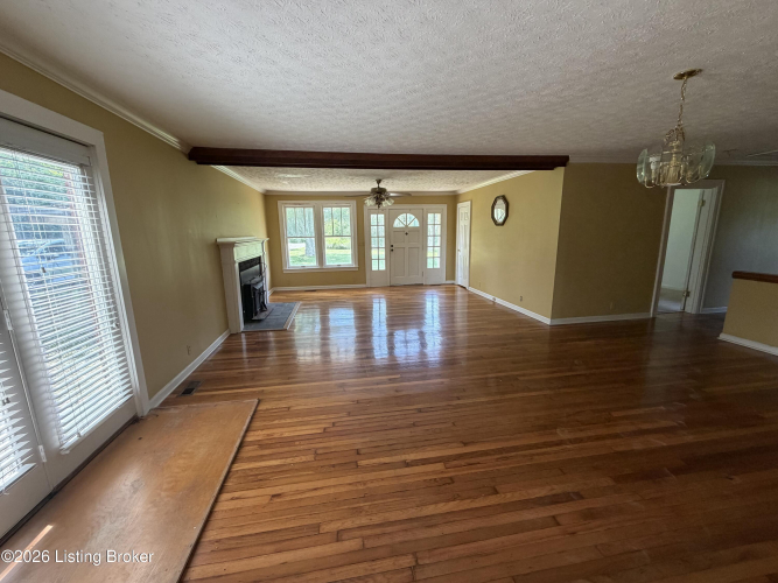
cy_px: 292
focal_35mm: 14
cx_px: 389
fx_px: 315
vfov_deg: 85.7
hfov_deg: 102.1
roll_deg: +1.3
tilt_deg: -10.5
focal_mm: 2.22
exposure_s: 1/121
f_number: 2.2
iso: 320
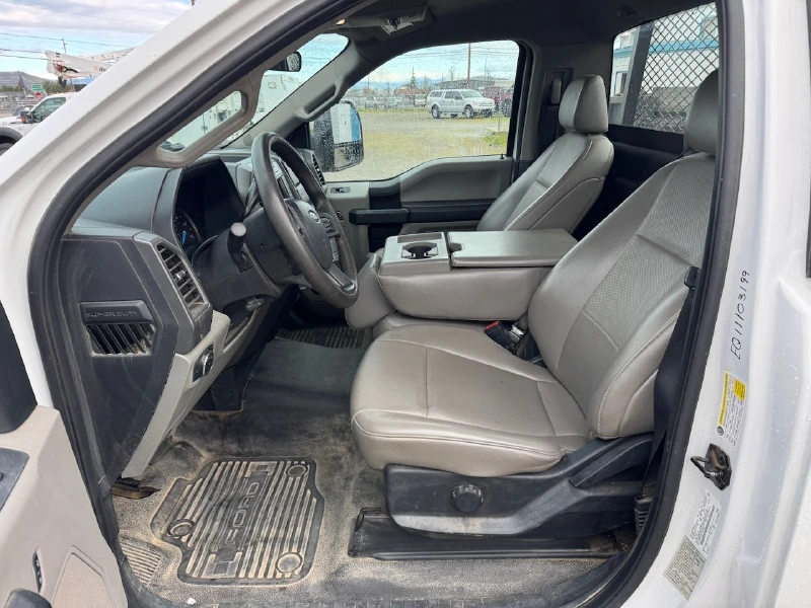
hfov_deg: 71.6
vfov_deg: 56.8
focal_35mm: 24
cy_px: 304
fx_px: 562
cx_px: 406
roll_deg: +0.4
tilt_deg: -17.7
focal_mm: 6.76
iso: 80
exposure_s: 1/347
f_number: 1.78
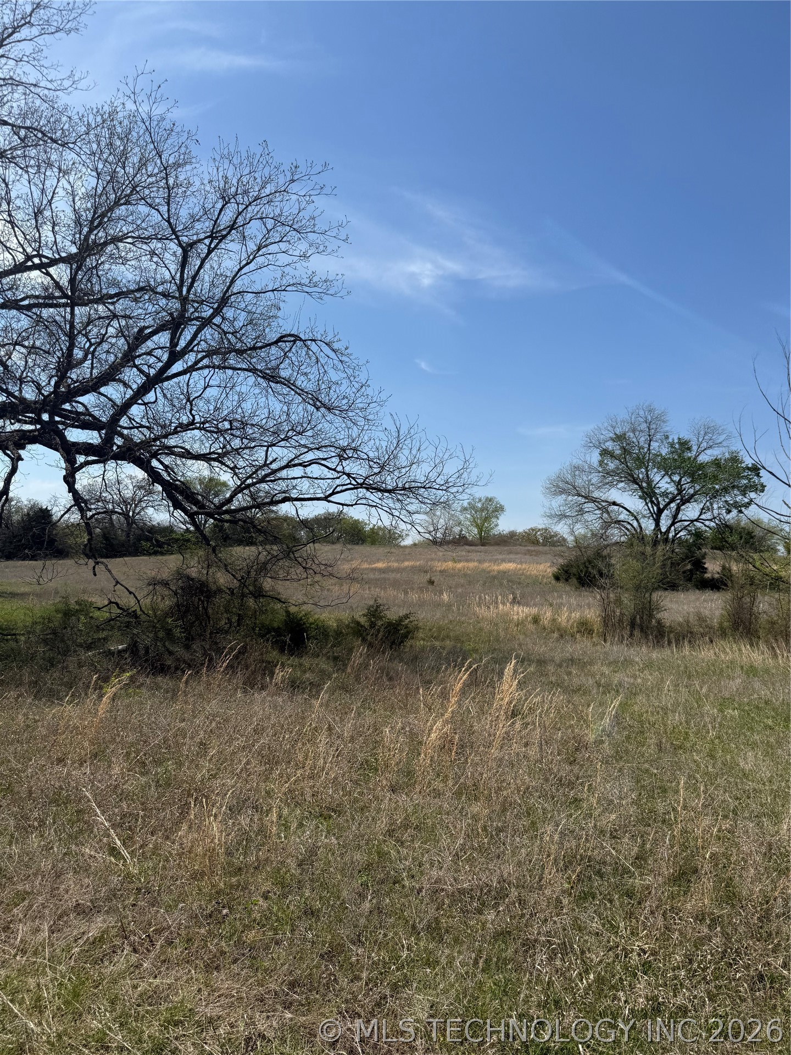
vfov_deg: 71.6
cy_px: 528
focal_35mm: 24
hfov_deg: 56.8
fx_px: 731
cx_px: 396
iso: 80
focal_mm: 6.76
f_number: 1.78
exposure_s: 1/6173
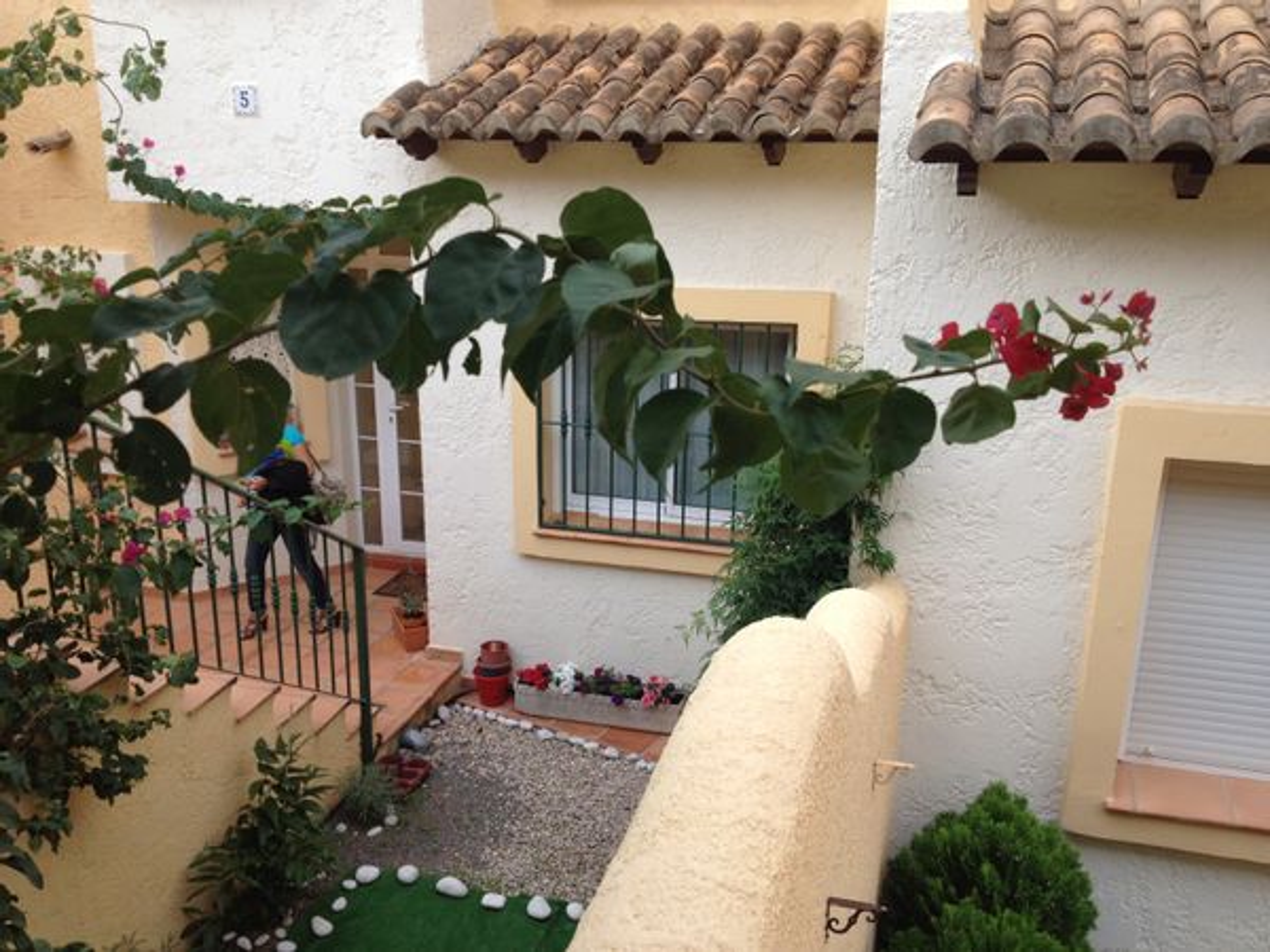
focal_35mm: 35
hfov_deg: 52.6
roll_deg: -0.6
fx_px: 1284
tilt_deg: -21.2
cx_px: 635
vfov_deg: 40.7
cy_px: 476
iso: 50
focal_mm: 4.28
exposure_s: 1/406
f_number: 2.4
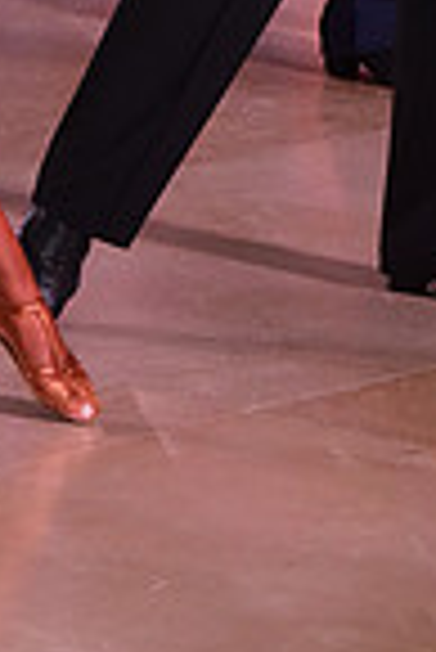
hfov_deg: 4.0
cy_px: -391
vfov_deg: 5.9
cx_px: 7
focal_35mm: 343
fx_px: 6216
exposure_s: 1/320
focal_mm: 86
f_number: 7.1
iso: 2500
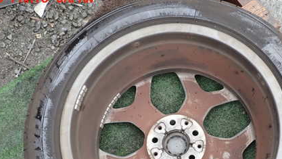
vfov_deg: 24.7
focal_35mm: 47
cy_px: 142
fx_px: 352
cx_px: 173
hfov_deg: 43.4
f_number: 2.3
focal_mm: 5.4
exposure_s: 1/60
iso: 100
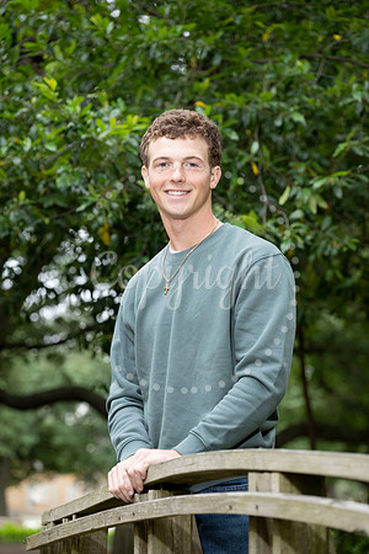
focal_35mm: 120
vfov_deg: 17.1
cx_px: 184
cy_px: 277
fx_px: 1845
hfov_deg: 11.4
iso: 640
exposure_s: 1/160
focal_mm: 120
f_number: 5
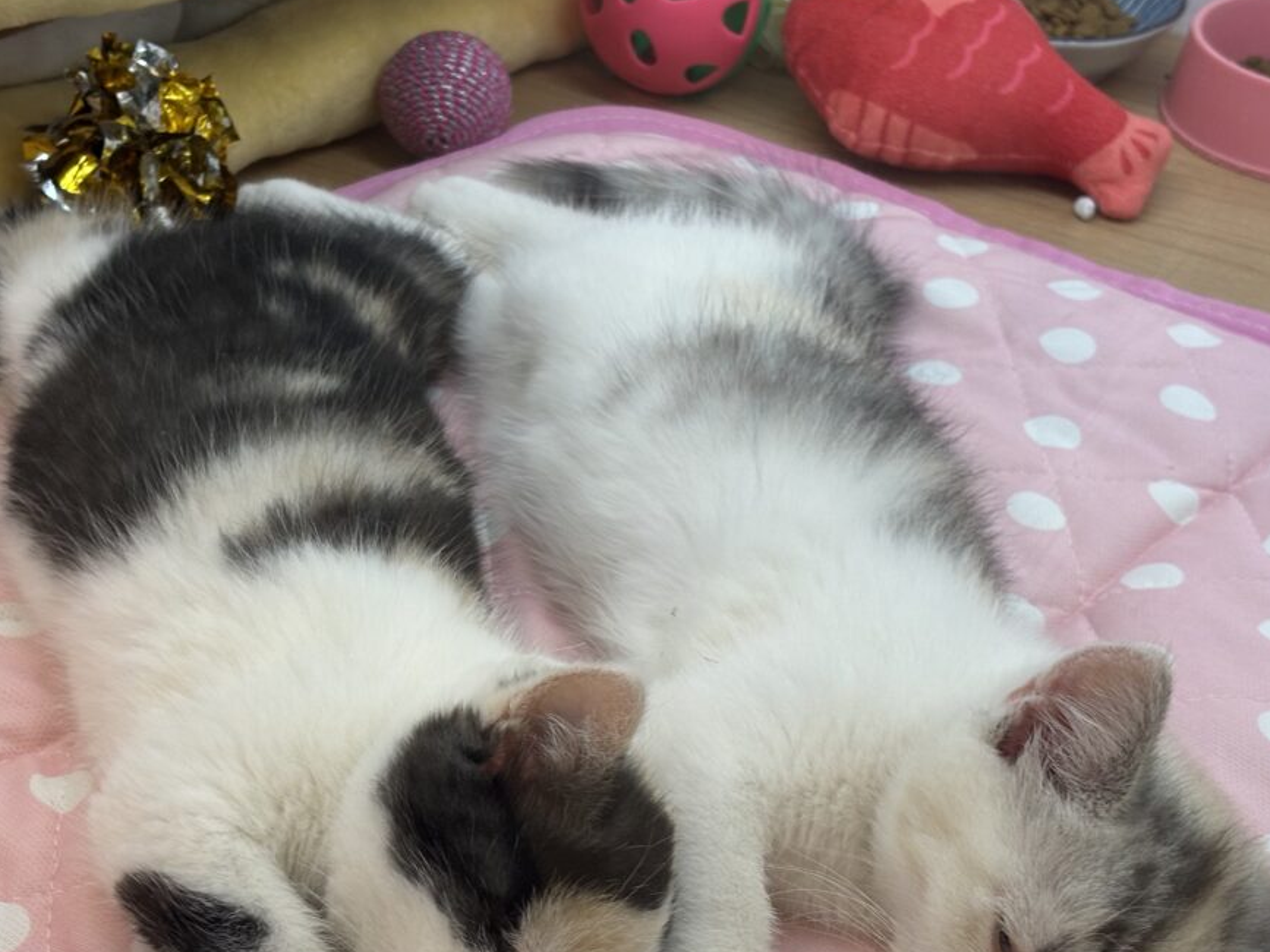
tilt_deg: -35.0
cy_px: 573
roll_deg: -4.7
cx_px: 545
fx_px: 2641
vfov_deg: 20.4
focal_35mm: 72
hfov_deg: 27.0
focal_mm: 5.96
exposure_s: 1/50
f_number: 1.6
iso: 25
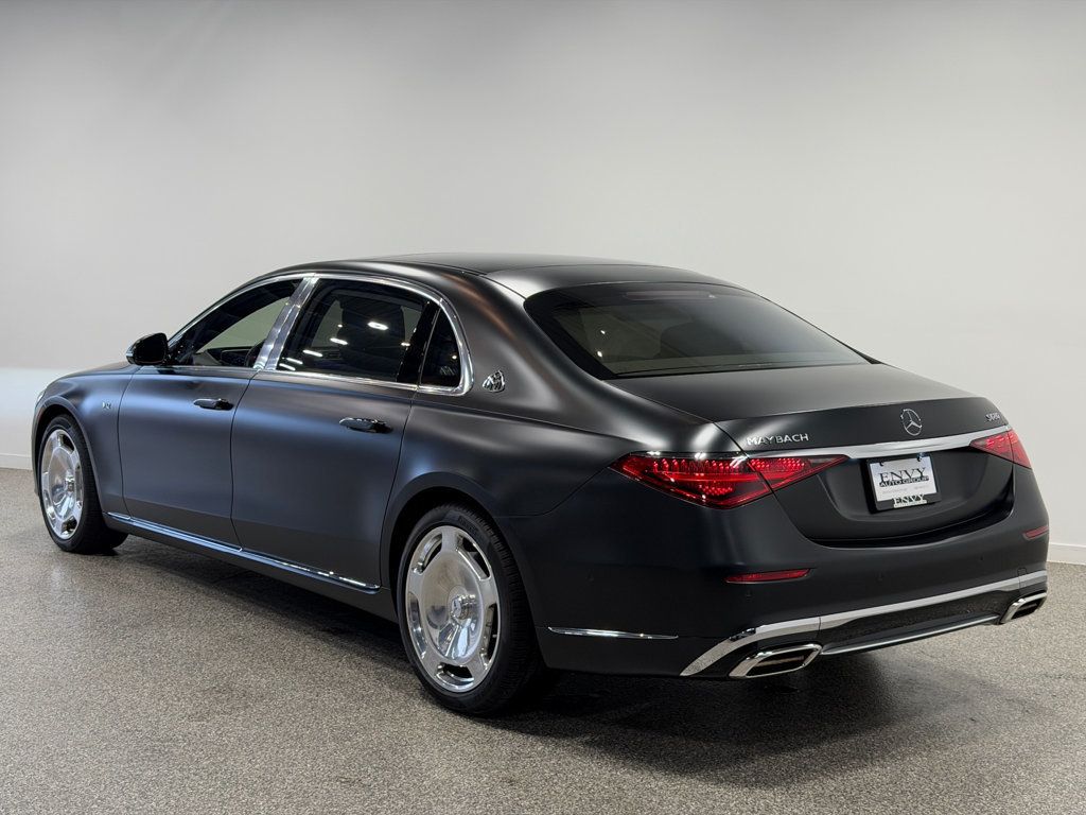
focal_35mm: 48
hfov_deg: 39.7
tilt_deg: -5.2
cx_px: 543
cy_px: 408
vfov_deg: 30.3
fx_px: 1506
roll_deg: -0.6
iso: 50
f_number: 1.78
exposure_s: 1/219
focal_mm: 6.76
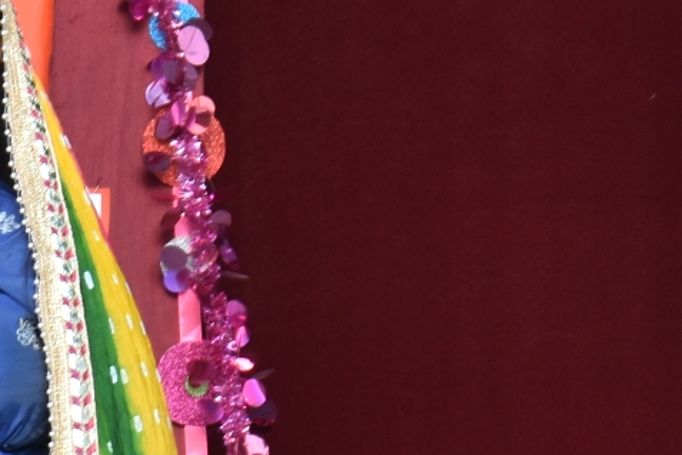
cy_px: 475
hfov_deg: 4.9
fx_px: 7871
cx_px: -140
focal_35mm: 416
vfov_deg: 3.3
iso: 160
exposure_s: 1/60
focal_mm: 55
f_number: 5.6
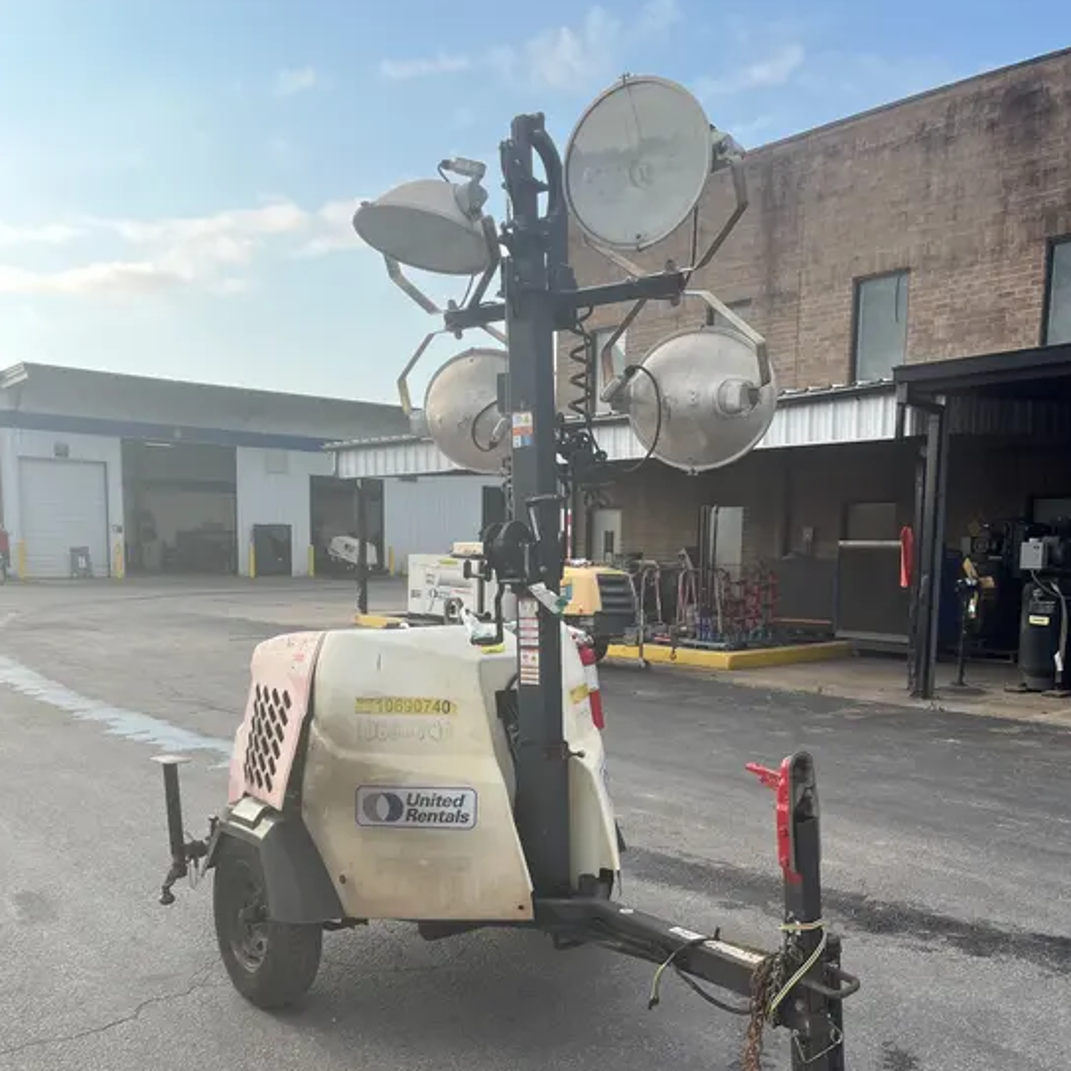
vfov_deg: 51.9
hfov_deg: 52.5
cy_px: 678
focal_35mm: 31
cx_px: 535
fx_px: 1085
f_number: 1.6
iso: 50
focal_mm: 5.1
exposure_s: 1/1325
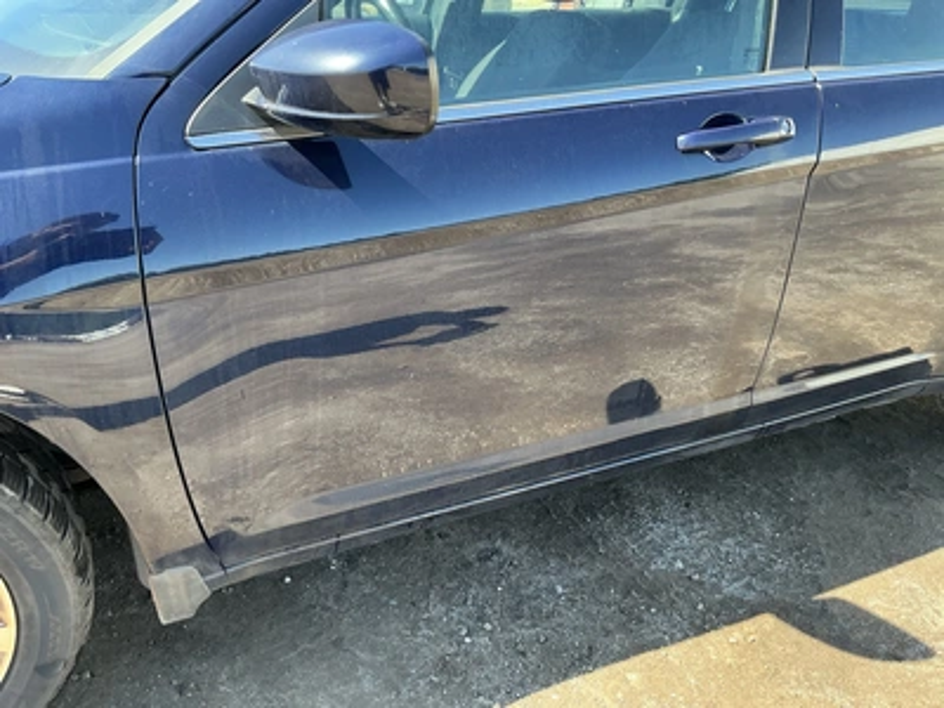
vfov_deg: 49.7
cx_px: 472
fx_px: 764
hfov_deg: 63.4
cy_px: 354
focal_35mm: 28
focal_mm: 3
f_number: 1.8
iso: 32
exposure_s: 1/150
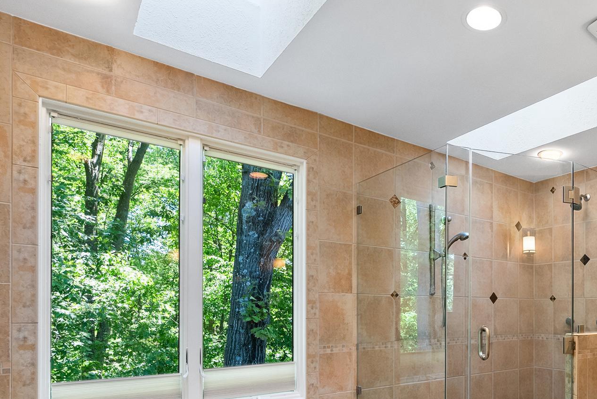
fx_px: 431
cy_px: 298
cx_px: 469
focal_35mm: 26
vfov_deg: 47.8
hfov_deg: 63.9
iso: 1000
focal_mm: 16
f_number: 5
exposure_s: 1/25
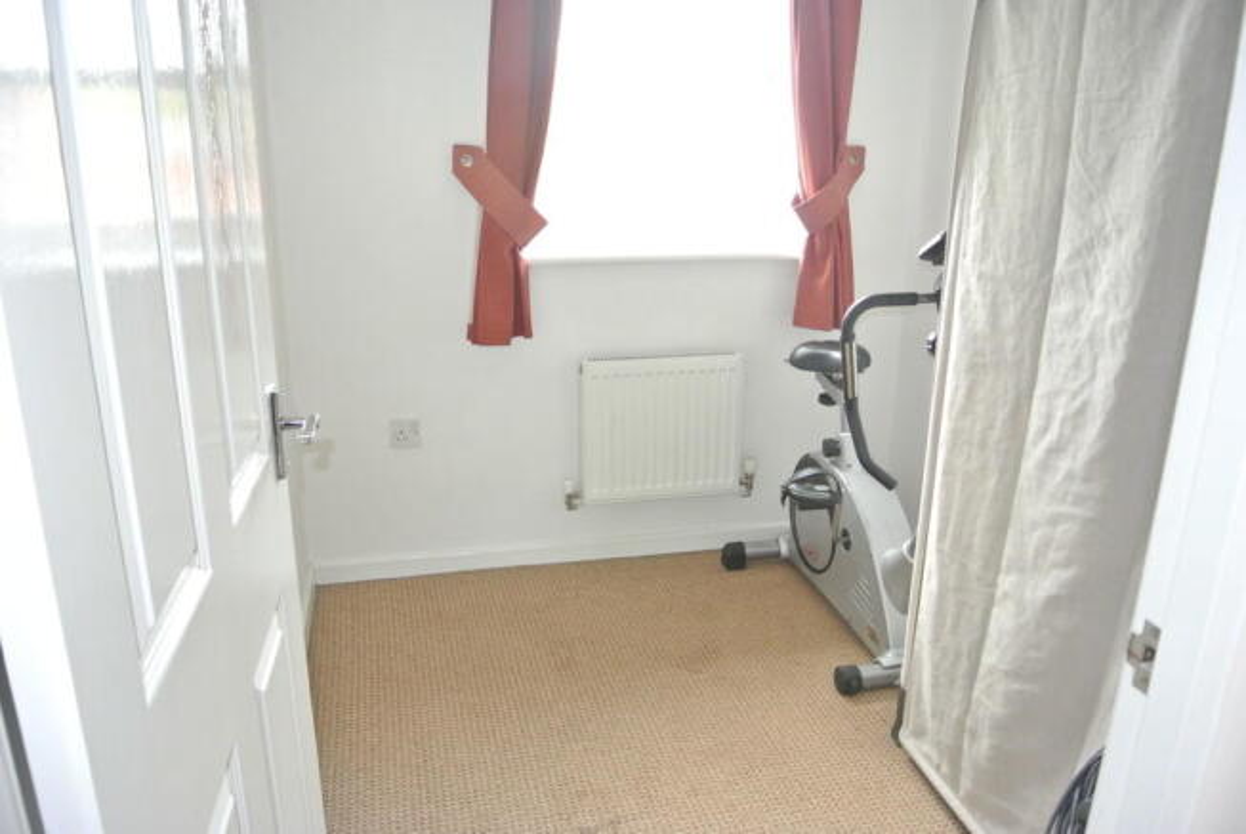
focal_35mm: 27
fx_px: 936
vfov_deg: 48.0
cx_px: 623
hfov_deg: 67.3
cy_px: 417
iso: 900
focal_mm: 10
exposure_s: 1/60
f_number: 3.5
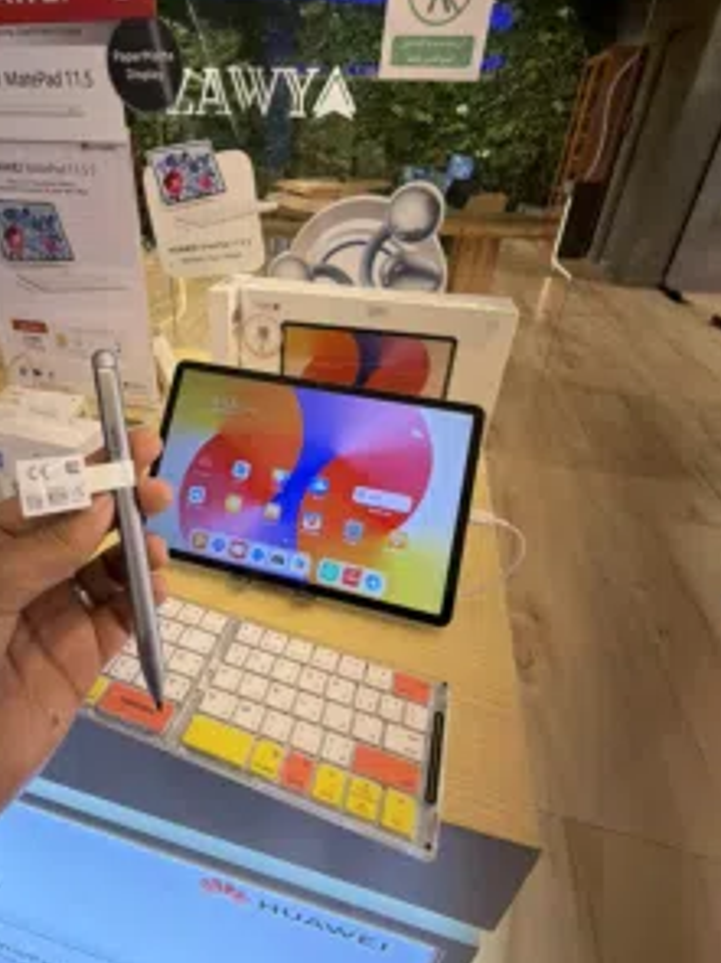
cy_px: 447
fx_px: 528
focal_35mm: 19
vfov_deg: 84.6
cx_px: 271
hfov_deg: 67.6
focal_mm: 2.22
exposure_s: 1/242
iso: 320
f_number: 2.2
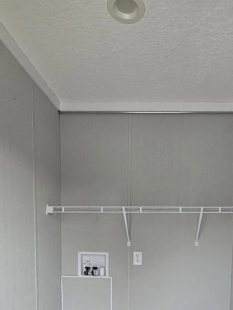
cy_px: 260
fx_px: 242
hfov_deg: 50.7
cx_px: 149
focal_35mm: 27
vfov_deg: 58.7
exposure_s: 1/101
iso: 250
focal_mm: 2.2
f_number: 2.2
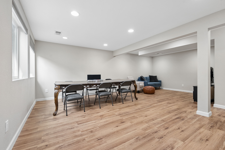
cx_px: 112
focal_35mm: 16
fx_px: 100
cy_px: 75
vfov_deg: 73.8
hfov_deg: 96.7
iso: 500
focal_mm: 16
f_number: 8
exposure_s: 1/20
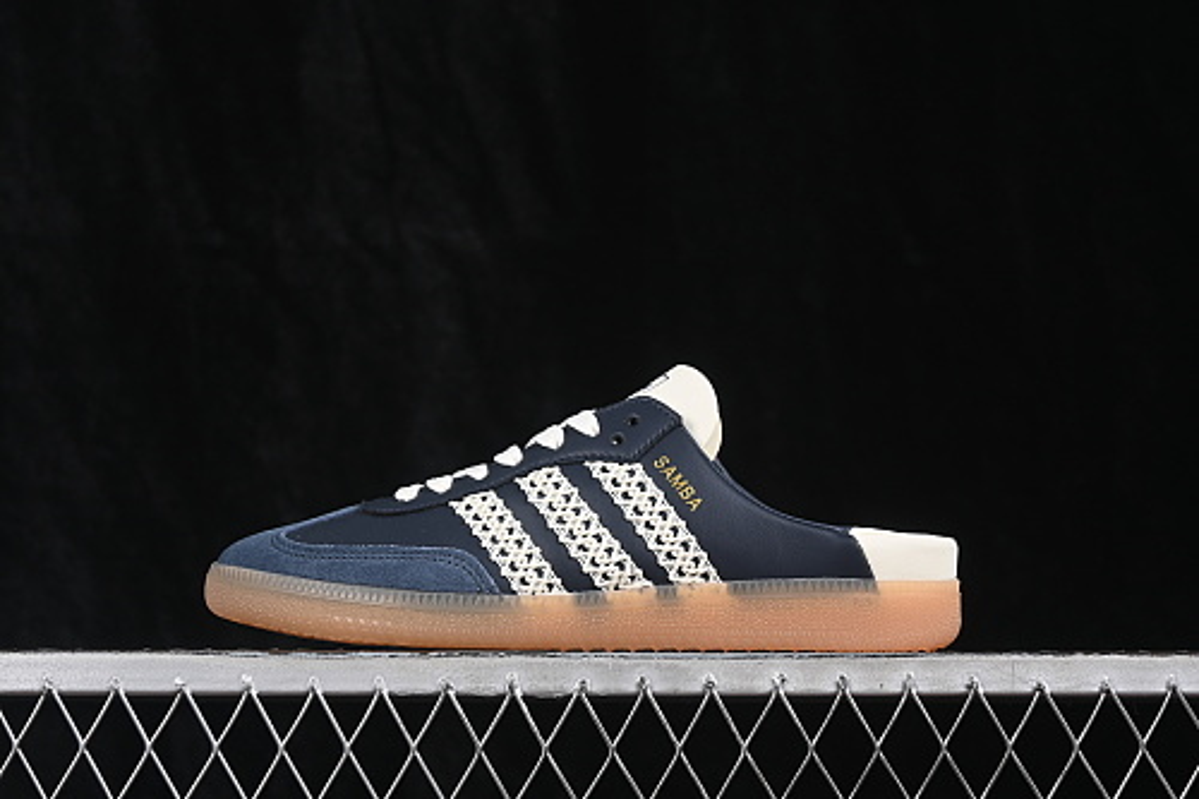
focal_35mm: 75
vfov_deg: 18.2
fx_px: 2497
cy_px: 400
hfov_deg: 27.0
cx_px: 600
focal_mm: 50
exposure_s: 1/60
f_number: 6.3
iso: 160
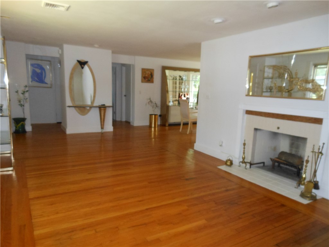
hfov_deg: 69.4
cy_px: 124
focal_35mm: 25
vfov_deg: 54.9
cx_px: 164
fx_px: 238
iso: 320
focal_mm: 4.5
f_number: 3.2
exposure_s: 1/25
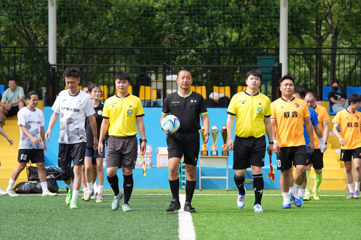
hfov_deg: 19.5
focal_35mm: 105
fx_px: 1053
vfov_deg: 13.0
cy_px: 120
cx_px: 180
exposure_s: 1/1667
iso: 160
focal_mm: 105
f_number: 2.8
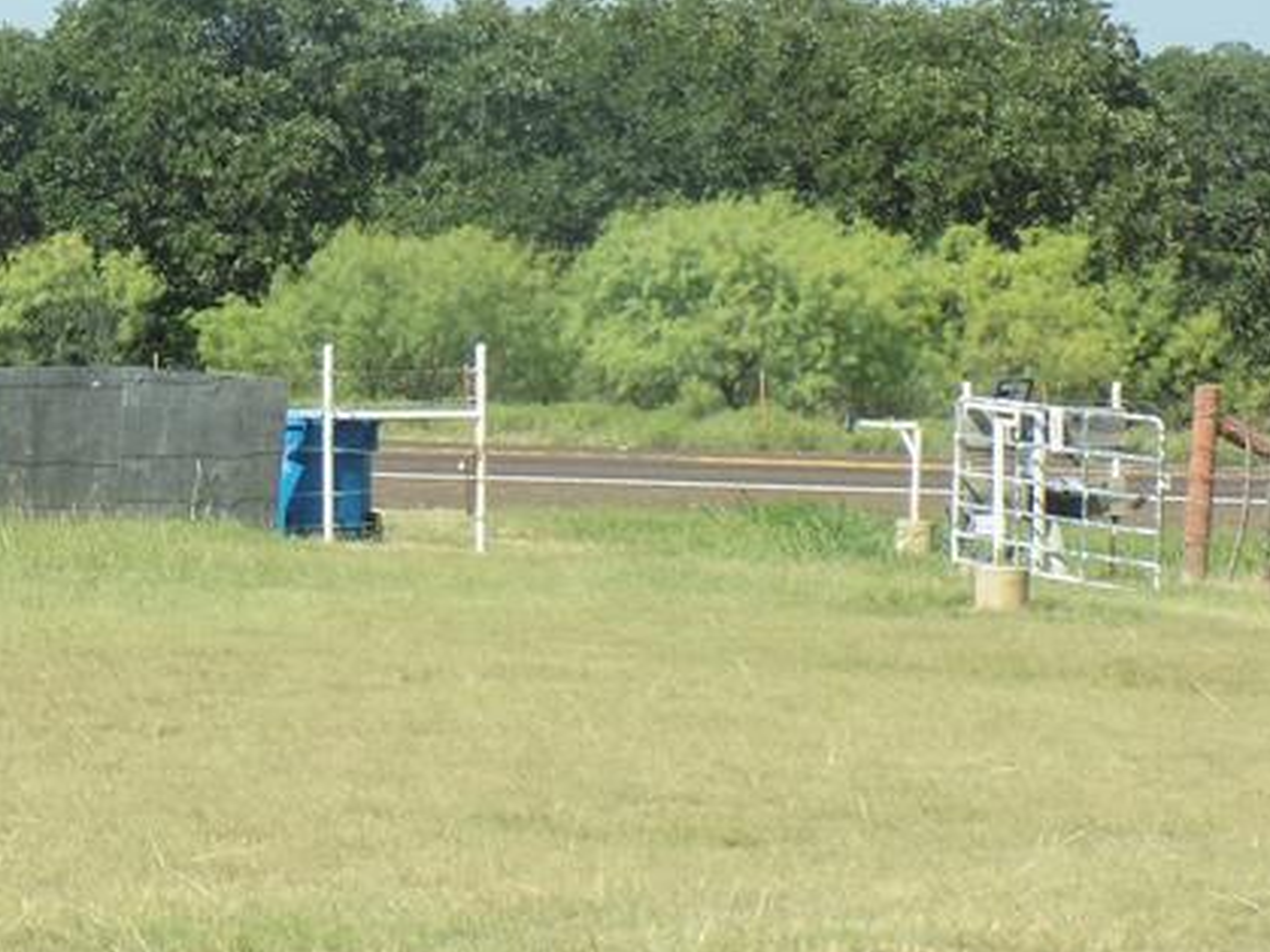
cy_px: 431
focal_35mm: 159
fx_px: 5832
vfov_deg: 9.3
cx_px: -124
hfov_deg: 12.2
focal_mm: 11.5
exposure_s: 1/400
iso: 80
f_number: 4.1
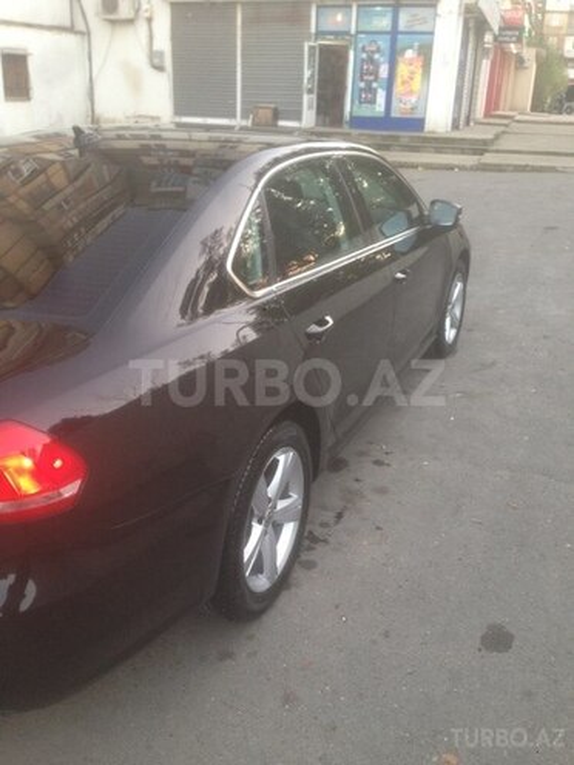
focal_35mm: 33
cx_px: 287
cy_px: 382
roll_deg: -3.7
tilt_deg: -22.9
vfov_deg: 55.4
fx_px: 730
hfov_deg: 42.9
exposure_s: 1/20
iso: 80
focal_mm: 4.12
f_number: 2.4
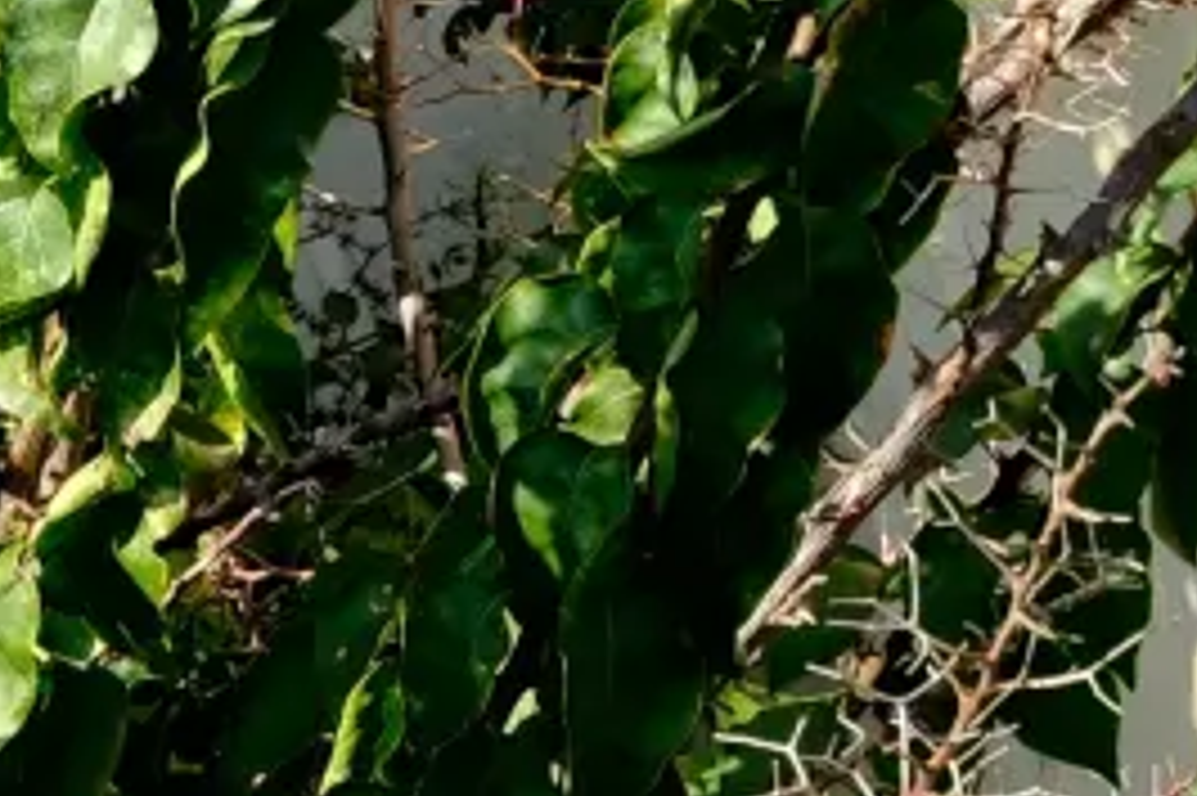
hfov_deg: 7.4
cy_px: -1106
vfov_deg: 5.1
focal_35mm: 260
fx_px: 8639
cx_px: 2907
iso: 320
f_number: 5.6
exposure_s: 1/480
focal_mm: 24.3
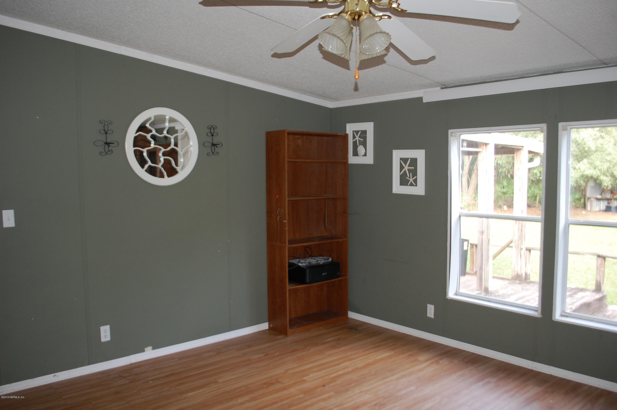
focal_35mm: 30
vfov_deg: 43.5
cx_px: 308
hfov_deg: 62.0
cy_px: 205
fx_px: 514
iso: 400
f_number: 3.8
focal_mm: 20
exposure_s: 1/60
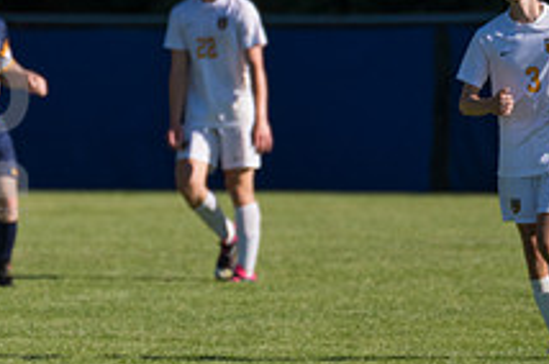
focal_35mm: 842
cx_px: -49
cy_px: 129
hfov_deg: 2.5
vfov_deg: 1.6
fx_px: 12821
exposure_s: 1/2000
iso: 320
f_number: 5.6
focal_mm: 310
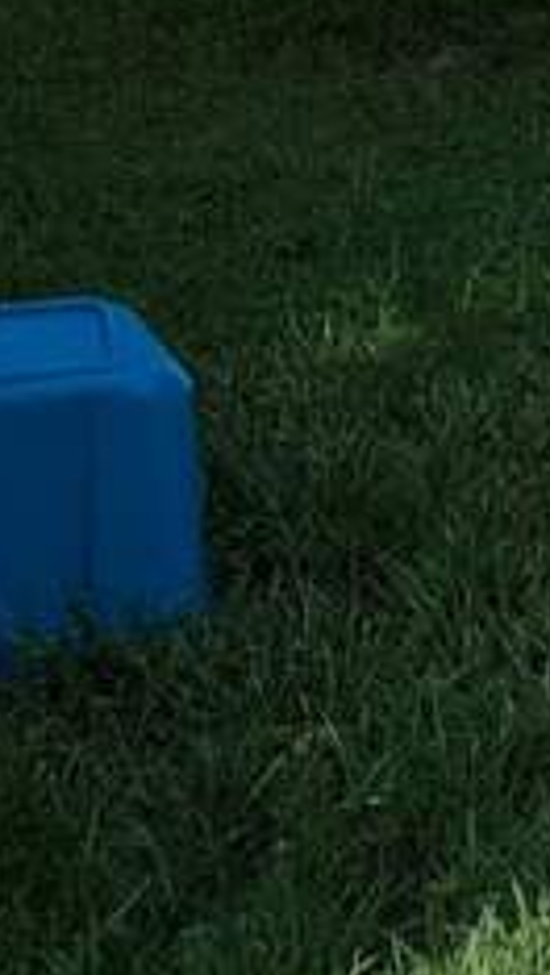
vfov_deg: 17.5
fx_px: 3079
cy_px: -40
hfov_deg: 9.9
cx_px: 846
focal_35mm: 119
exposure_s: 1/631
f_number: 1.68
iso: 19
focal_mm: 6.9
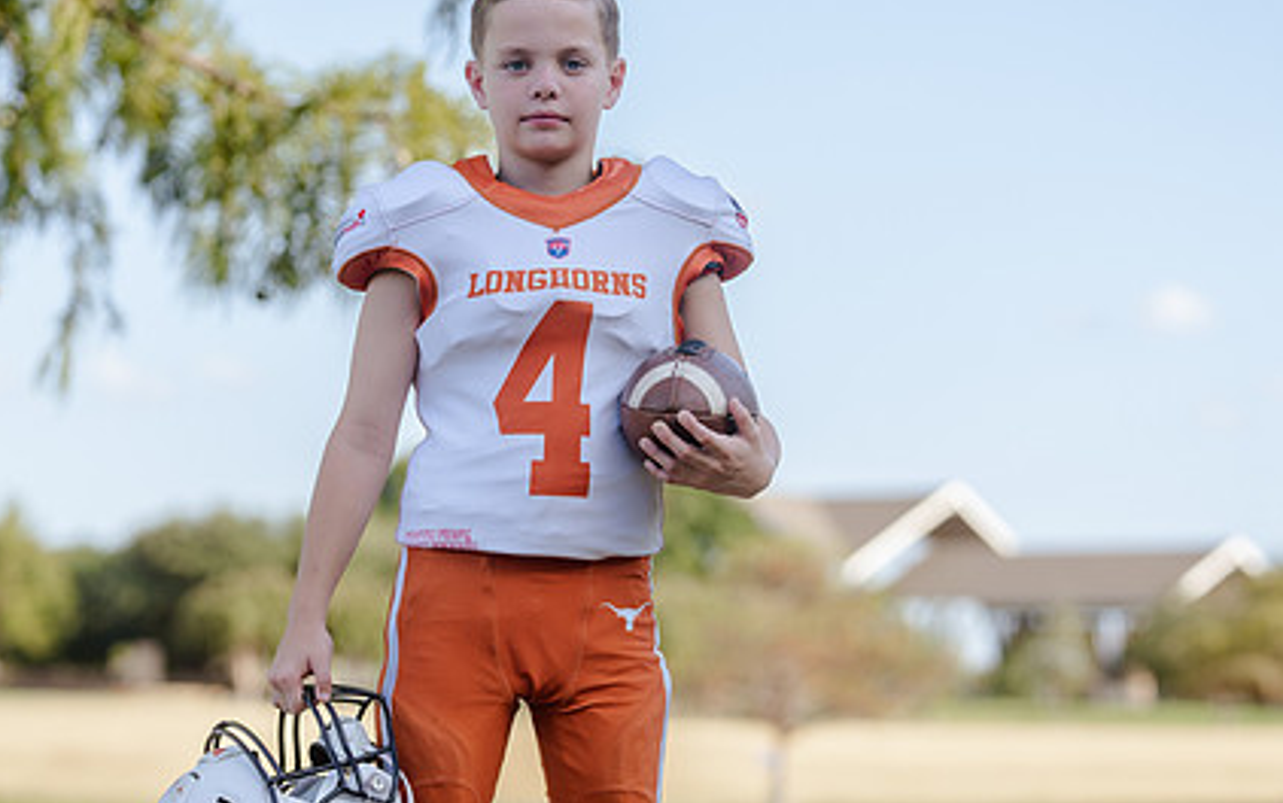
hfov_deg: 12.6
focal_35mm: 166
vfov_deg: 7.9
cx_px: 556
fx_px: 5806
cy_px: 325
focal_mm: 101
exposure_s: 1/320
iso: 100
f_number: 3.5
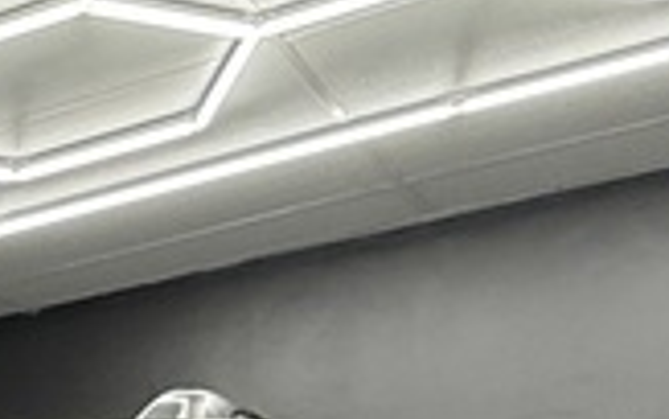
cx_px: -648
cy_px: 1228
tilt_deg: -12.0
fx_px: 1696
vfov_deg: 10.4
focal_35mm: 93
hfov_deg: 16.9
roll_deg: +0.2
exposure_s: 1/100
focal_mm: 2.22
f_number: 2.2
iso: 160
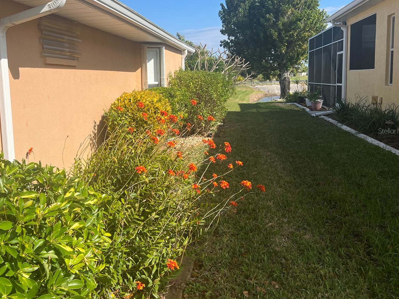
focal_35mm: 36
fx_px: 415
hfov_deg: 50.5
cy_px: 131
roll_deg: +2.8
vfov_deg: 39.6
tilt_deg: -3.3
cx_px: 135
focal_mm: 5.7
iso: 50
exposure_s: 1/3356
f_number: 1.5
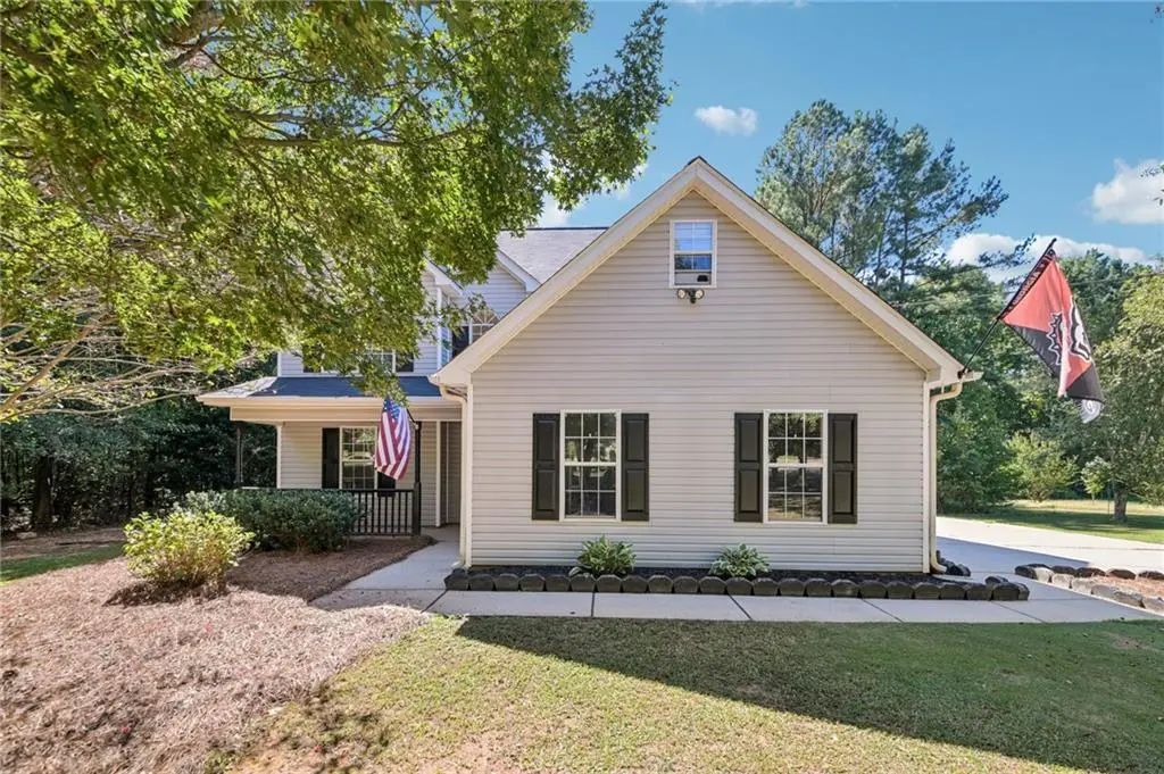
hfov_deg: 104.3
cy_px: 387
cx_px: 582
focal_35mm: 14
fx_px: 452
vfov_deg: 81.1
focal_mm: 14
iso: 64
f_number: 8
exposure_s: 1/30
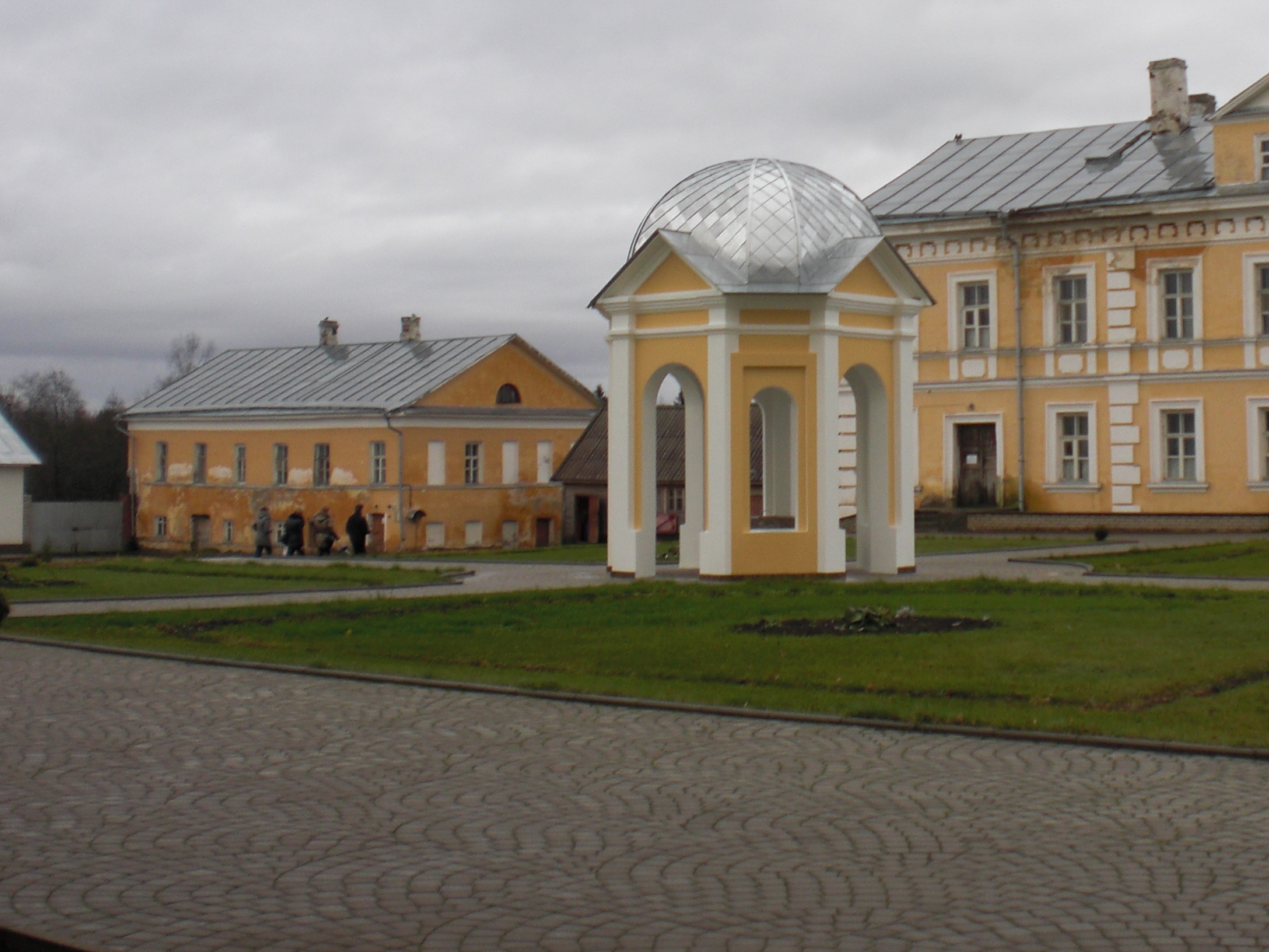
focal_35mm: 57
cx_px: 905
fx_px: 2090
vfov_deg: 25.4
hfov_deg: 33.3
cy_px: 257
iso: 64
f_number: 3.1
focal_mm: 6.3
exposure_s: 1/250
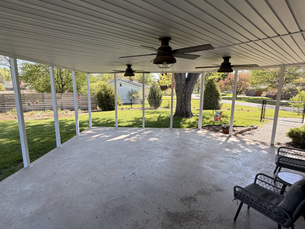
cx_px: 142
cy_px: 112
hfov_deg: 87.6
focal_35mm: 18
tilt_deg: -7.2
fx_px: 159
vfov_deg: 71.6
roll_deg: +0.9
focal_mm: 2.22
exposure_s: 1/342
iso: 50
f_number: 2.2
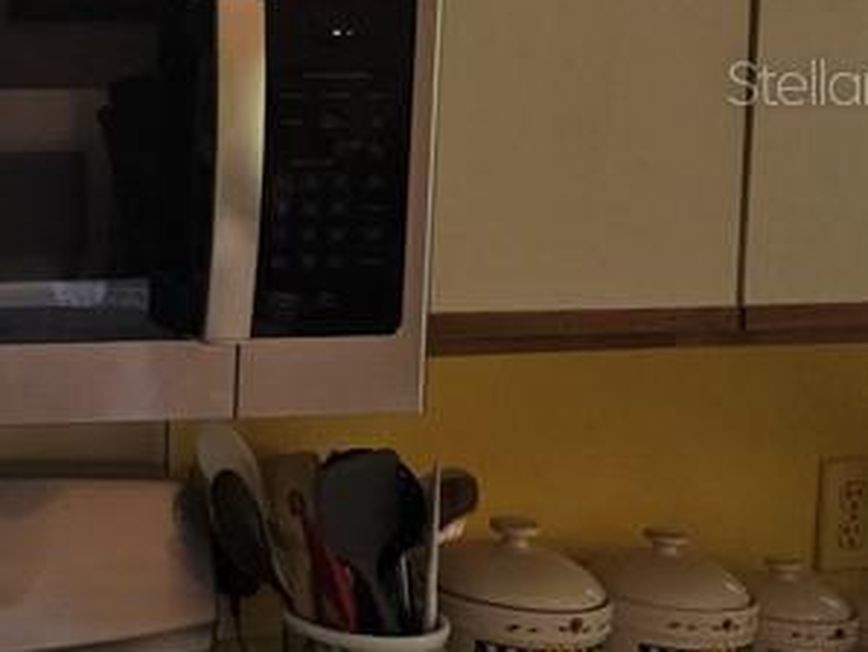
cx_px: -489
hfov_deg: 20.5
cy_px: 82
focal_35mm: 79
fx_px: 1983
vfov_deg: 18.4
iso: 200
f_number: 1.7
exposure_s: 1/180
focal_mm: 6.3
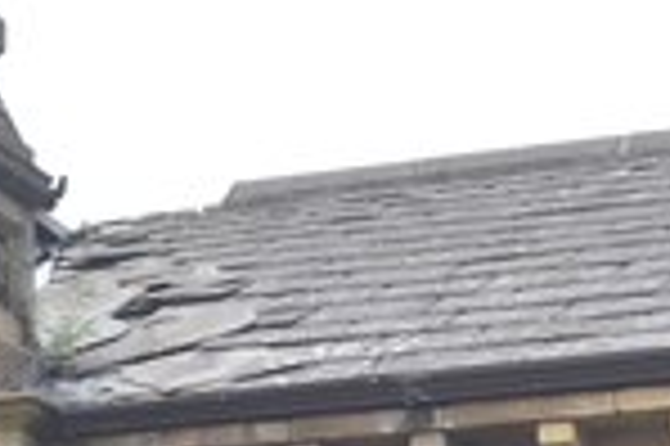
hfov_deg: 8.1
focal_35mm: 248
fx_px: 4610
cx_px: -427
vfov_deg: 5.4
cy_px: 993
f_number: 5.6
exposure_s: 1/250
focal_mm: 24
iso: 320
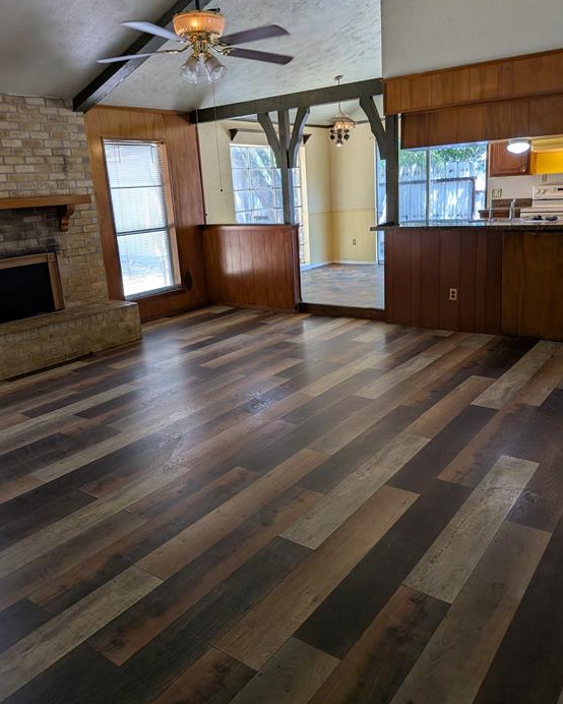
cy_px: 318
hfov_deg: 54.9
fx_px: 541
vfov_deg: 65.9
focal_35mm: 26
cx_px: 275
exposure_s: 1/120
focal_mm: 4.53
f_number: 1.7
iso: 60
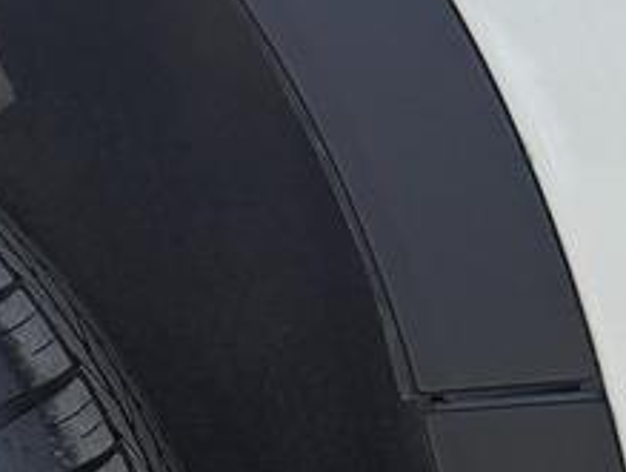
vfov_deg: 10.4
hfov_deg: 11.3
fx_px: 2536
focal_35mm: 140
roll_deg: -5.1
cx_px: -952
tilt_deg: -7.9
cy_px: 572
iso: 80
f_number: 1.78
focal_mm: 6.76
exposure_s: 1/3021
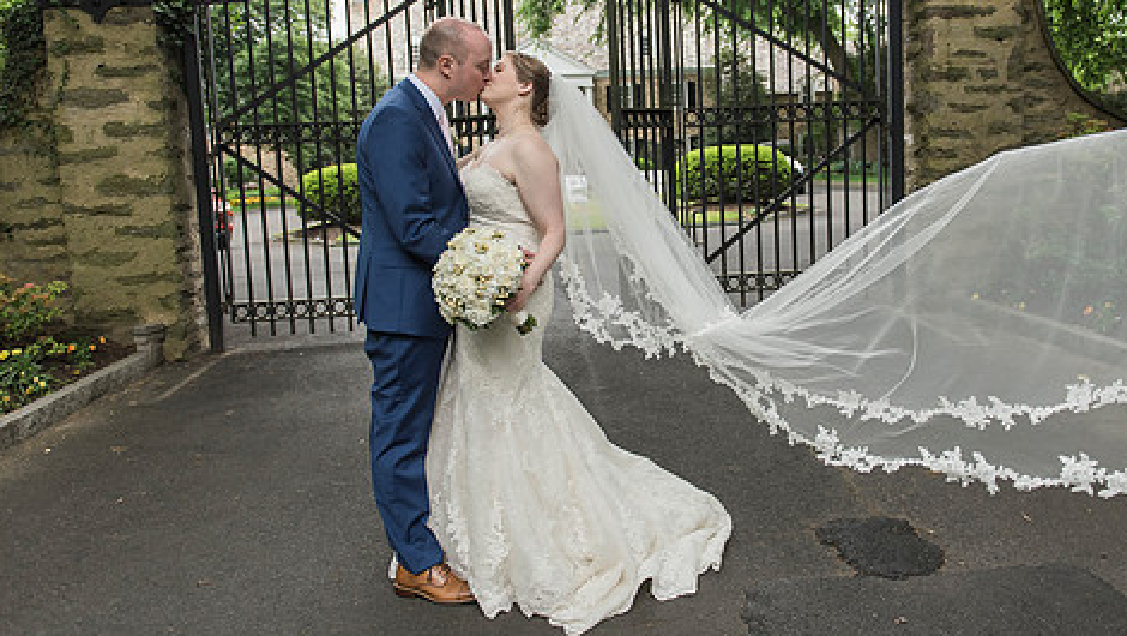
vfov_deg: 37.6
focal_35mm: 31
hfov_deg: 62.4
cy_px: 244
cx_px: 631
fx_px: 927
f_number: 2.8
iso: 800
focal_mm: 24
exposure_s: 1/1250
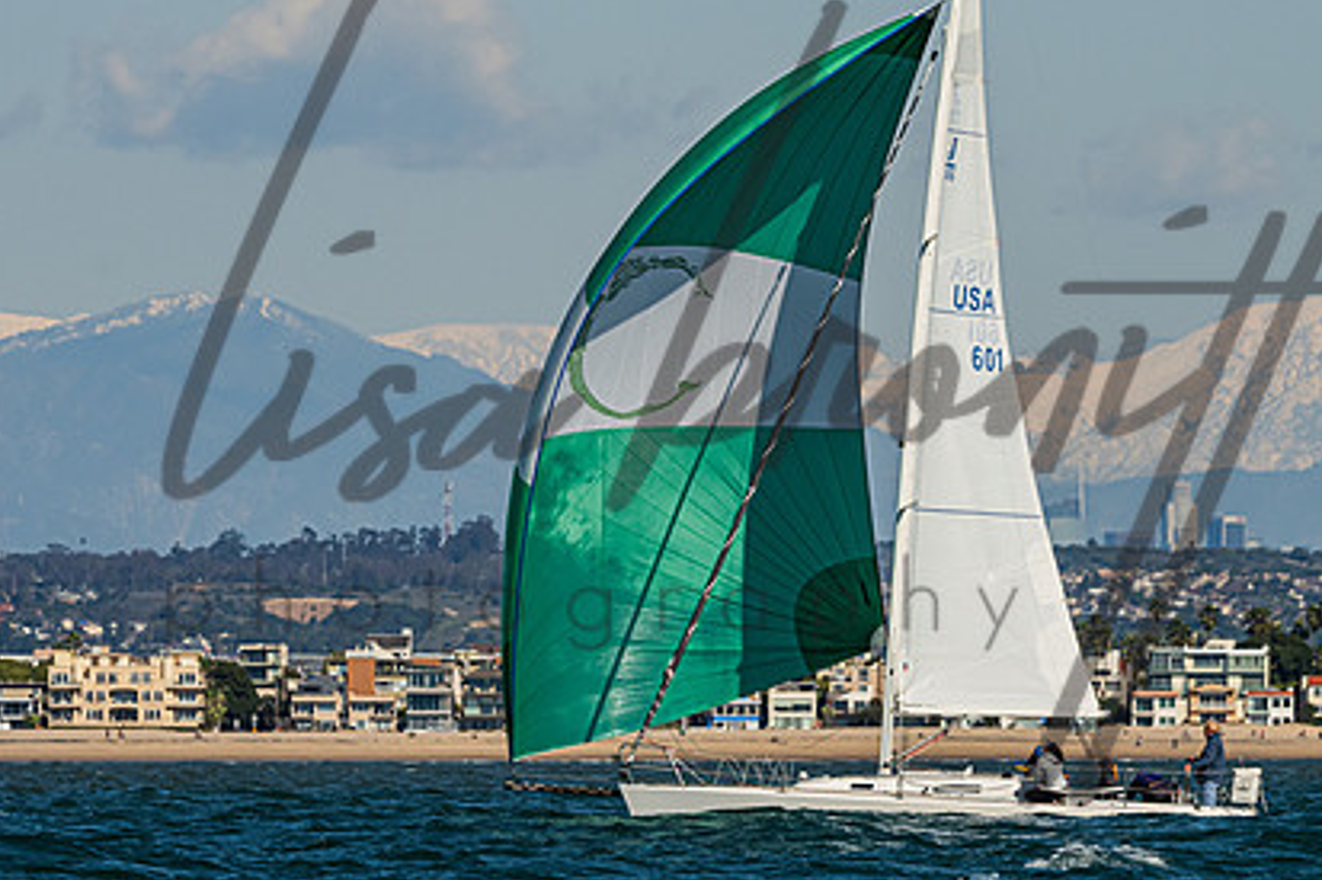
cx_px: 748
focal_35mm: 465
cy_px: 186
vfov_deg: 3.0
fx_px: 17068
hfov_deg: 4.4
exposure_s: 1/3200
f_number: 8
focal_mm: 250
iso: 400
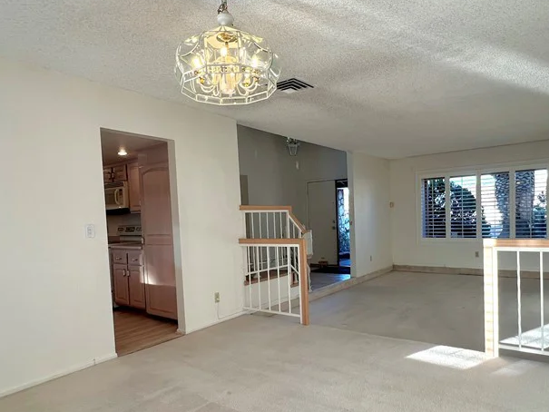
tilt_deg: -1.4
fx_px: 349
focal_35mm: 22
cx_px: 283
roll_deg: +1.1
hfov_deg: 76.4
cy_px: 233
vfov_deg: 60.9
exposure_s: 1/120
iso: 40
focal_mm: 1.57
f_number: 1.8
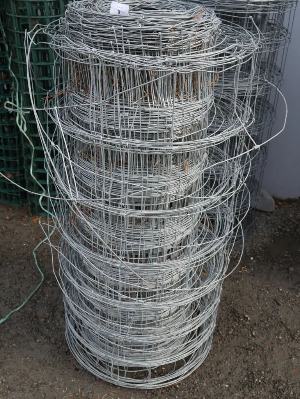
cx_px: 150
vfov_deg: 46.8
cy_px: 200
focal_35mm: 40
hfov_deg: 36.0
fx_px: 462
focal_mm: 20
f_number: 5.6
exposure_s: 1/200
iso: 200
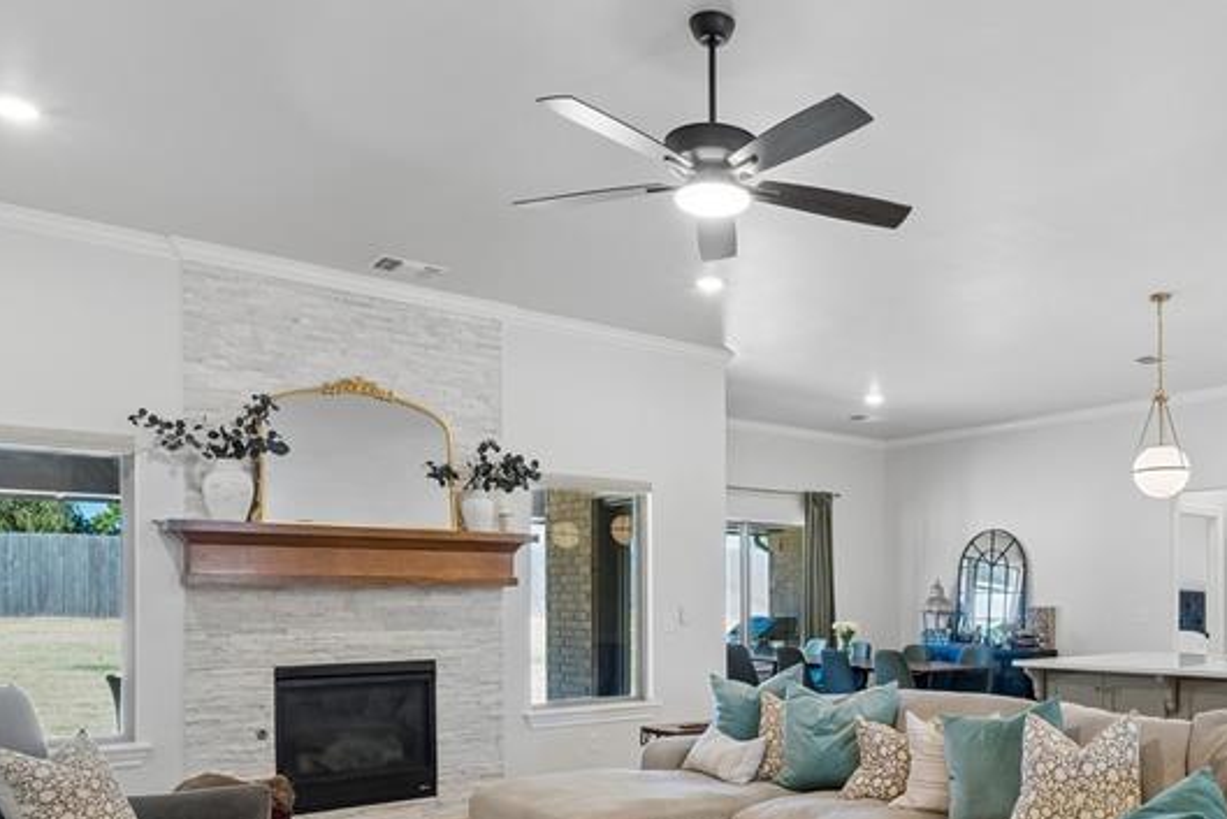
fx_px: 989
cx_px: 794
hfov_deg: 62.4
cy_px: 624
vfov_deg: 43.4
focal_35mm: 29
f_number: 8
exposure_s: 1/30
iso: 320
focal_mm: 10
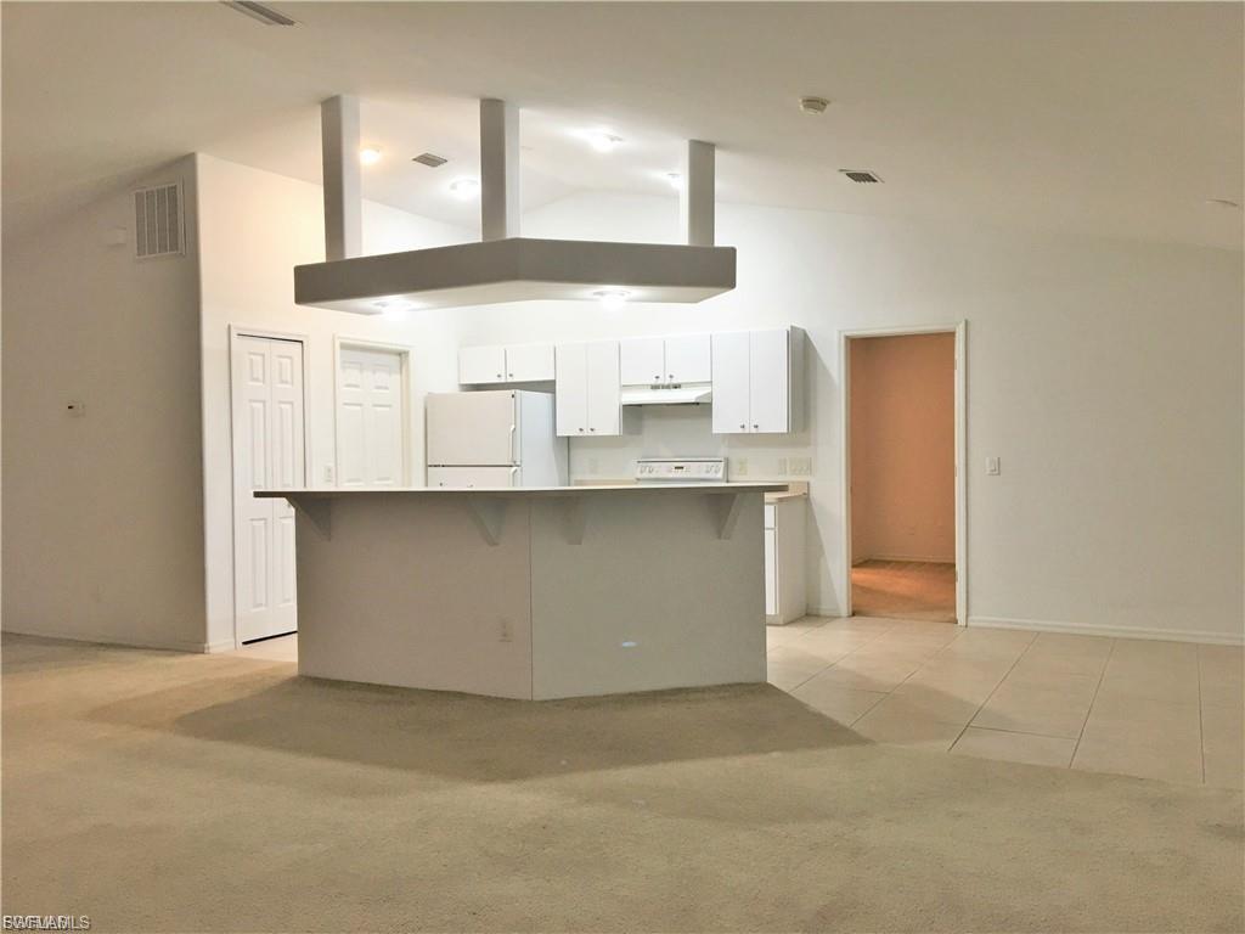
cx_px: 622
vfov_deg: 48.2
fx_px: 1043
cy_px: 467
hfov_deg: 61.7
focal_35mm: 29
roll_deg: +0.2
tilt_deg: -1.8
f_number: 2.2
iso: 80
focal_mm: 4.15
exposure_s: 1/30
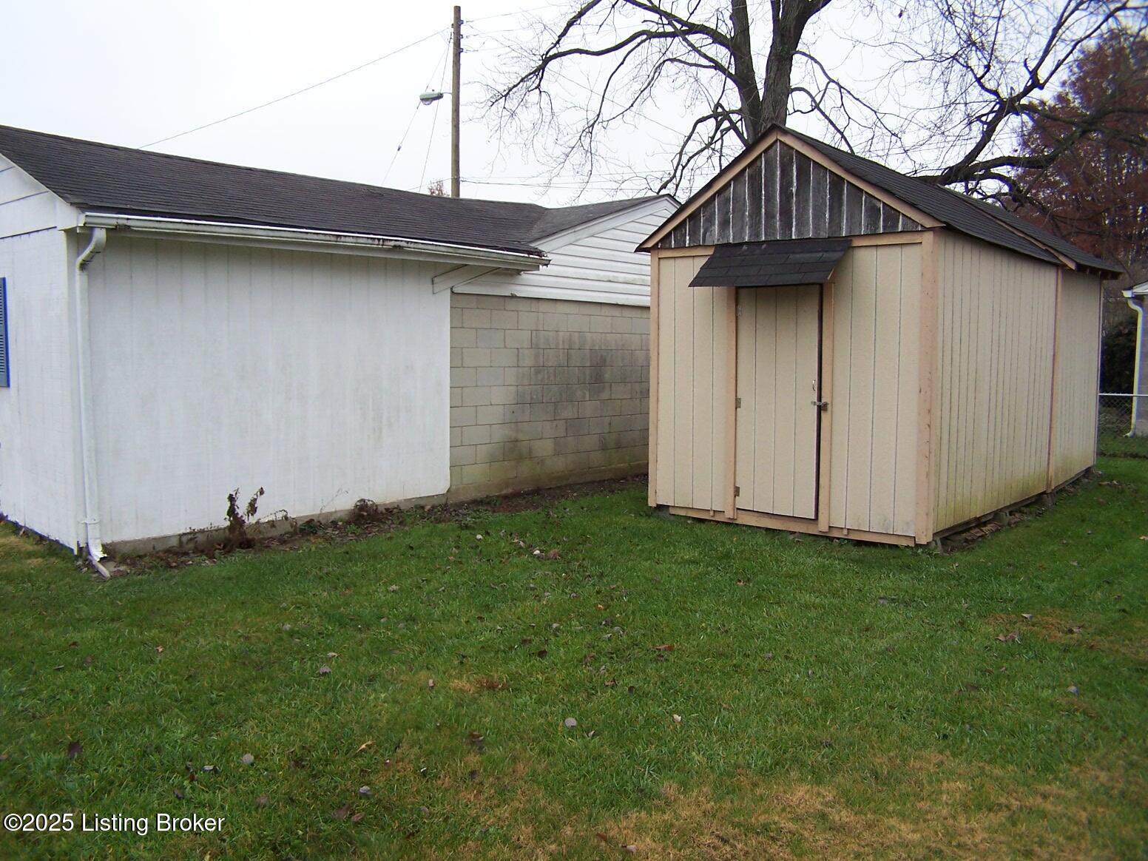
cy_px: 430
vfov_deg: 37.7
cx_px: 574
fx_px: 1260
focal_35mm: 38
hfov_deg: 49.0
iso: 80
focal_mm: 6.3
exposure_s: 1/180
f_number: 2.8
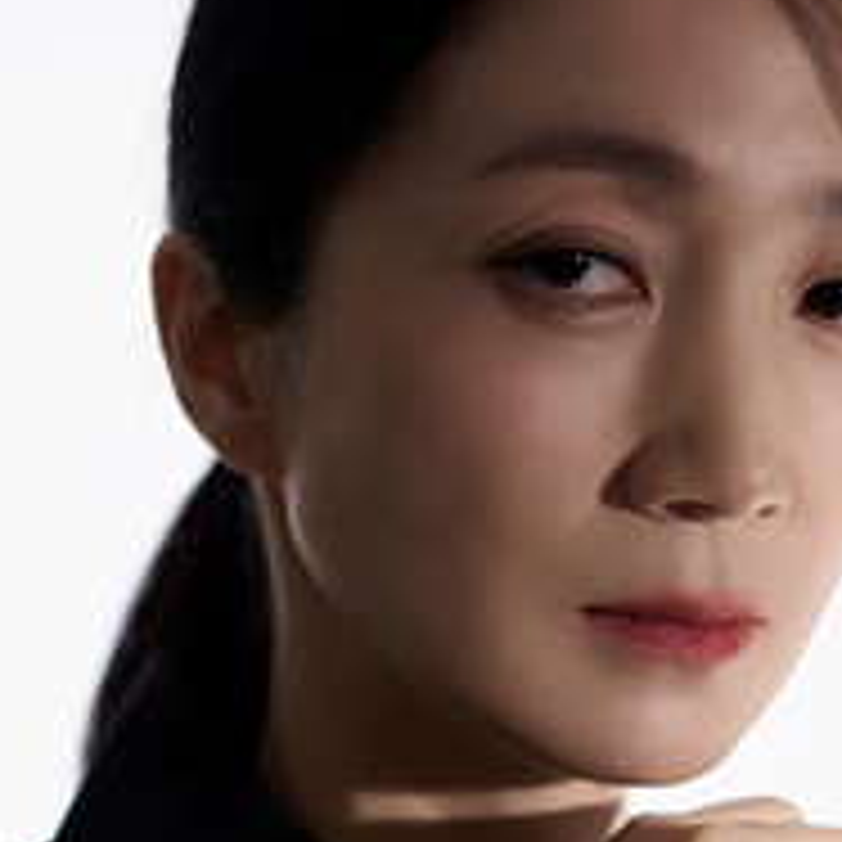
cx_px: 248
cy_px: 610
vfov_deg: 13.9
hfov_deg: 13.9
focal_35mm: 125
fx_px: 3440
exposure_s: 1/250
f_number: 2
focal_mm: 50
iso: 500
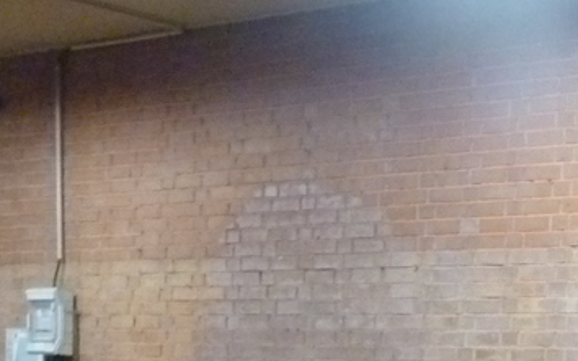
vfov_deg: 12.3
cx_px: 789
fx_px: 1527
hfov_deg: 19.5
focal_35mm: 97
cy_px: 666
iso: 640
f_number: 2.8
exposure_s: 1/15
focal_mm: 4.8
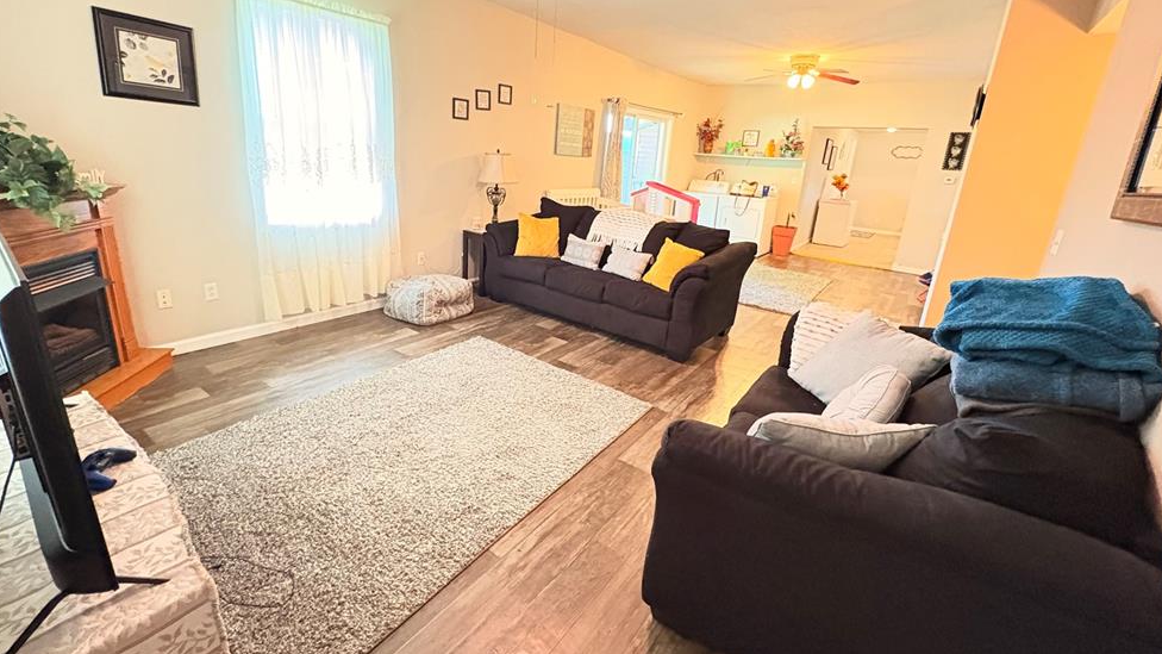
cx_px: 563
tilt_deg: -15.5
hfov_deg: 99.3
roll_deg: -3.9
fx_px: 493
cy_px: 285
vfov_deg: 66.8
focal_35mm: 16
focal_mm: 2.22
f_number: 2.2
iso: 2000
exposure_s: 1/30
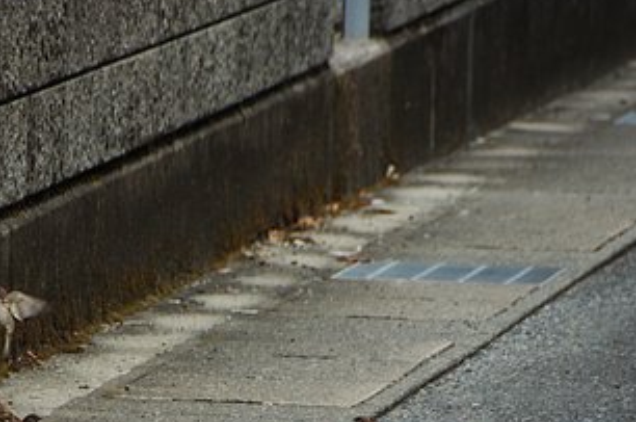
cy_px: 338
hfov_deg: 4.1
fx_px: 8855
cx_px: 158
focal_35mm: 502
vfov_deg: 2.7
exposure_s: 1/1000
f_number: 5.6
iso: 320
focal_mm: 200
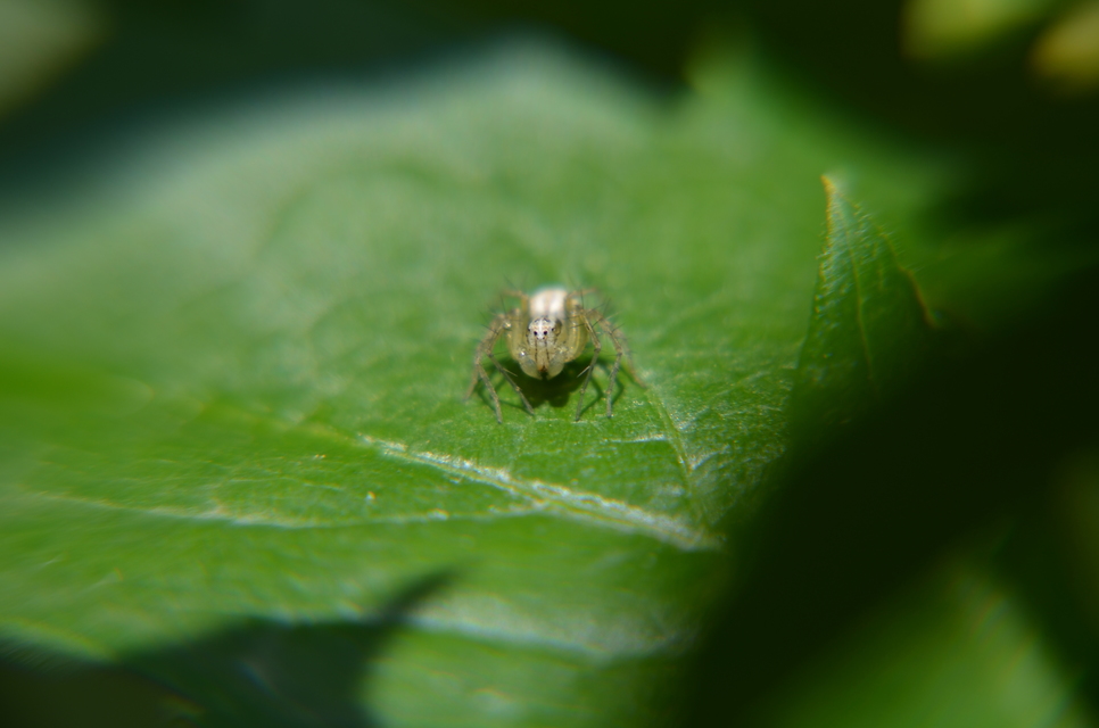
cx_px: 550
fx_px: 3656
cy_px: 364
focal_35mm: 120
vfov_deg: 11.4
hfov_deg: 17.1
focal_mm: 80
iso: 100
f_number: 5.3
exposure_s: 1/400
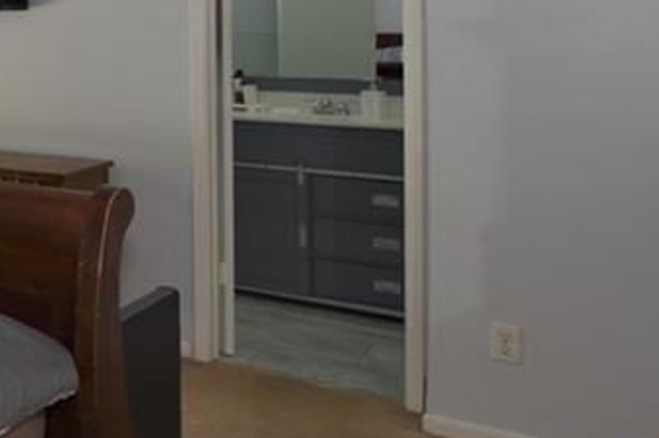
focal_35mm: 46
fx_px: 841
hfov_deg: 28.2
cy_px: -12
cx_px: -330
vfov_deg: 27.3
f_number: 5.6
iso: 200
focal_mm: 10
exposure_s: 1/125
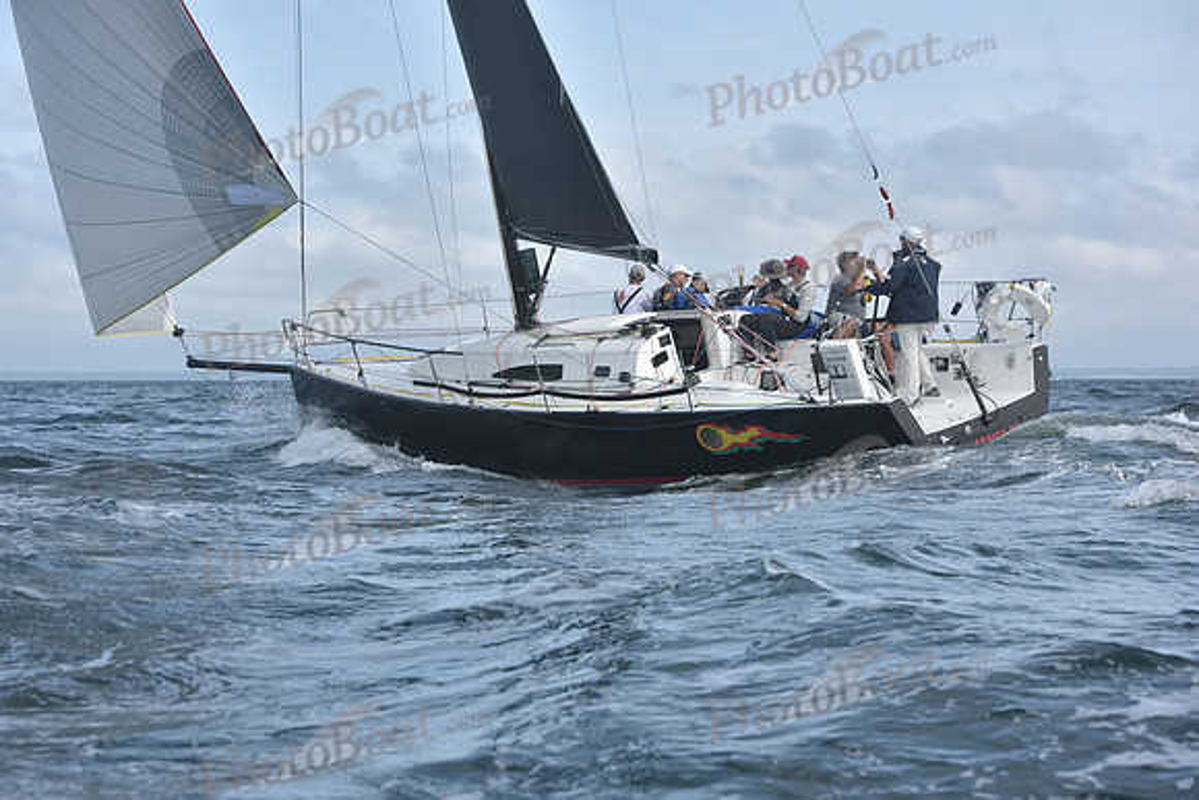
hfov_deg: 22.1
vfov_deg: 14.9
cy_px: 400
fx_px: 3065
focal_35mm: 92
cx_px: 600
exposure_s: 1/1250
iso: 200
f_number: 5.6
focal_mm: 92
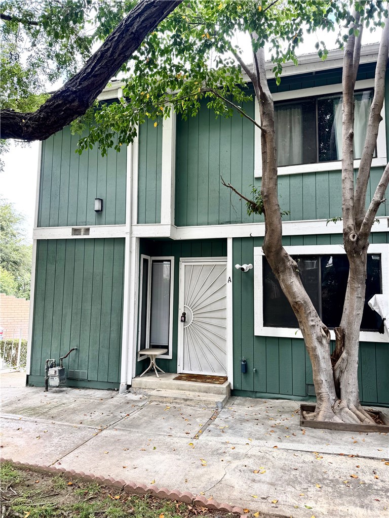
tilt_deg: +7.0
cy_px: 259
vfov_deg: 71.6
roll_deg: -0.4
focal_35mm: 24
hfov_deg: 56.8
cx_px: 194
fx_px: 360
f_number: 1.78
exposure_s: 1/258
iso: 80
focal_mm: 6.76
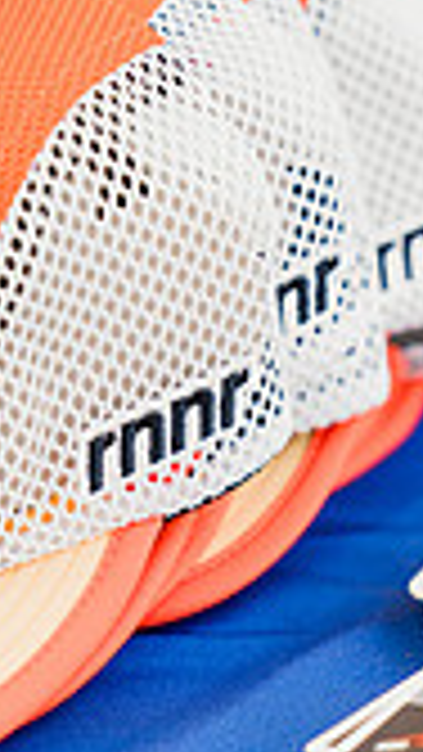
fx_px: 3926
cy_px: 797
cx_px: 22
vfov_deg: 10.8
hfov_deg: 6.2
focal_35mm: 197
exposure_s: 1/200
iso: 200
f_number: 2.8
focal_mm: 70
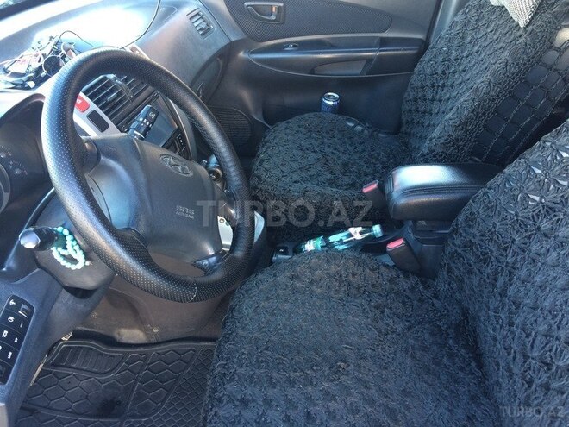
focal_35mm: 29
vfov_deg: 48.2
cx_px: 284
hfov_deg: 61.7
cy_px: 214
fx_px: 477
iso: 100
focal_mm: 4.15
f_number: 2.2
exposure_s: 1/33
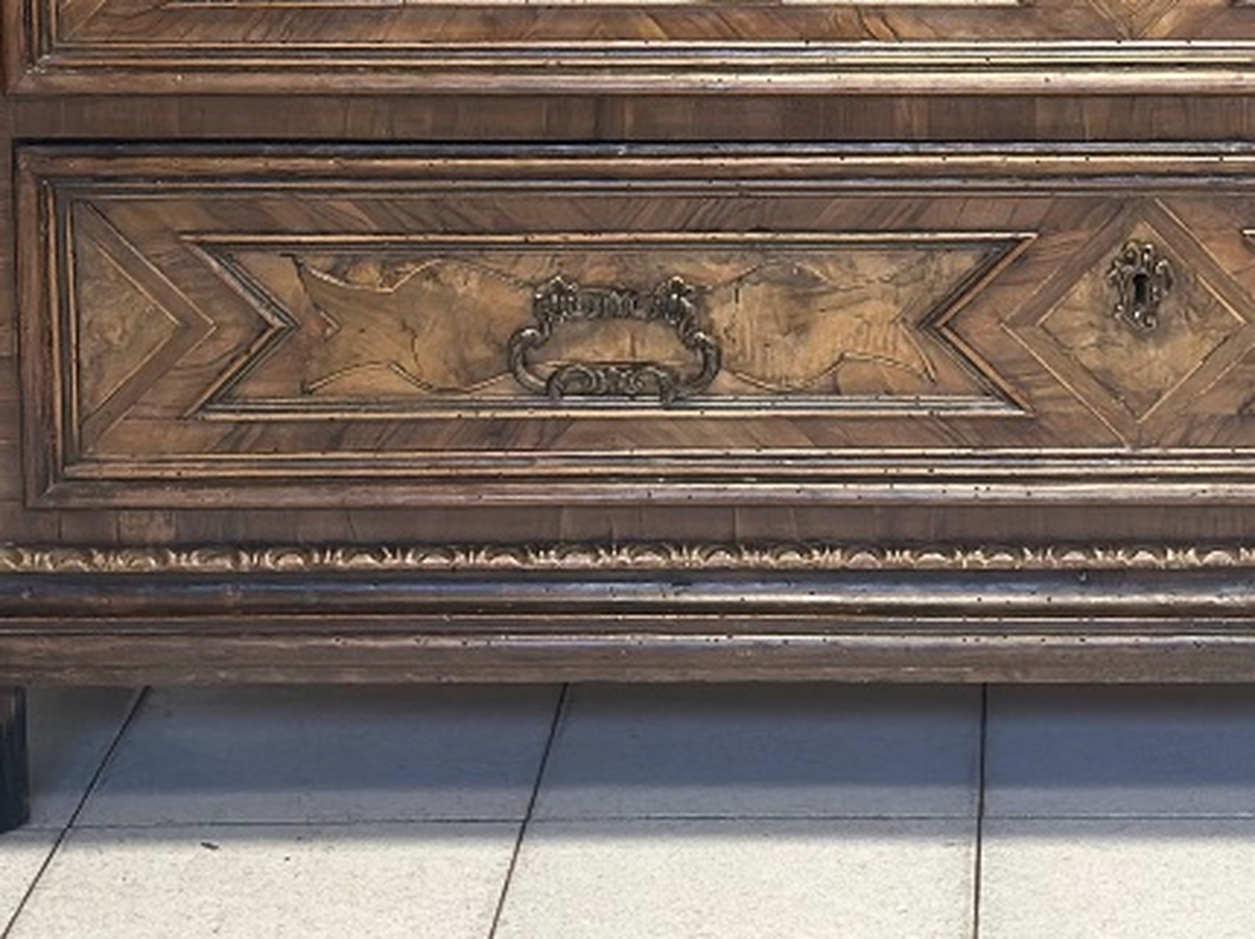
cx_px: 1065
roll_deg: +0.3
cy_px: -213
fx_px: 4855
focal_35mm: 134
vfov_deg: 10.8
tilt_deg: -8.8
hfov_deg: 14.6
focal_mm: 6.86
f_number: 1.78
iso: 160
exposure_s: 1/50
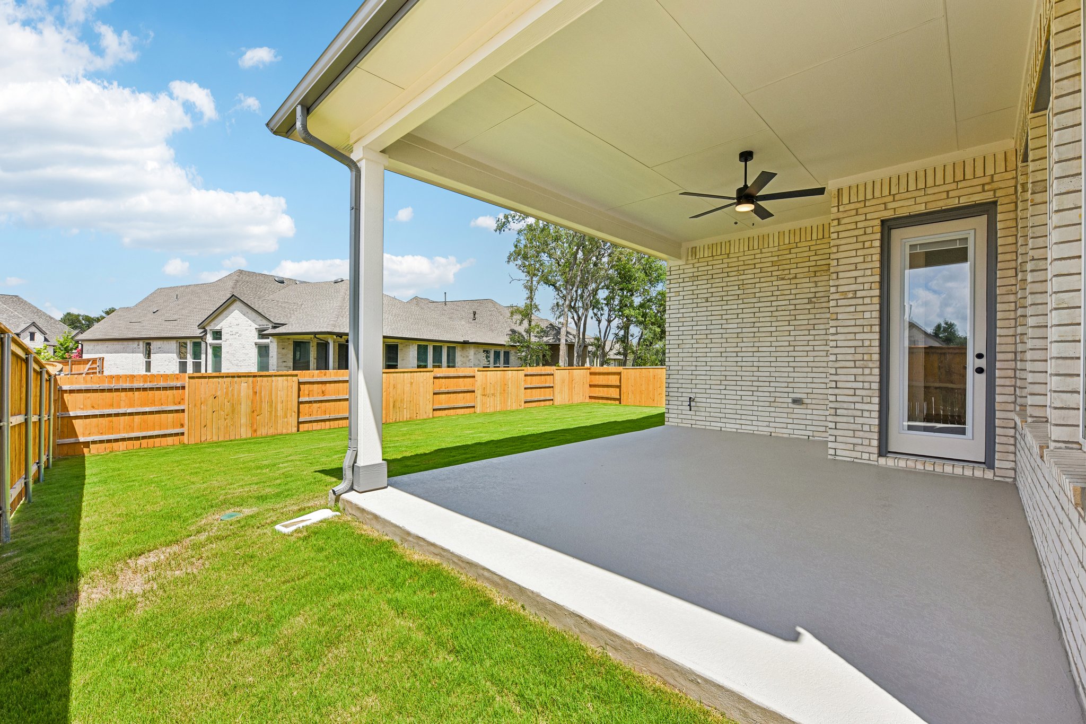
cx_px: 543
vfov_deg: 81.2
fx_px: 422
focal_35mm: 14
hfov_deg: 104.3
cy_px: 362
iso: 100
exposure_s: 1/400
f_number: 8
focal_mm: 14
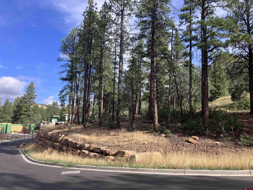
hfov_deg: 63.4
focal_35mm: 28
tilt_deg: +9.6
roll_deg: -1.4
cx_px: 126
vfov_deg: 49.7
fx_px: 205
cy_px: 95
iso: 32
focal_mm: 3.99
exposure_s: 1/972
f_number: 1.8
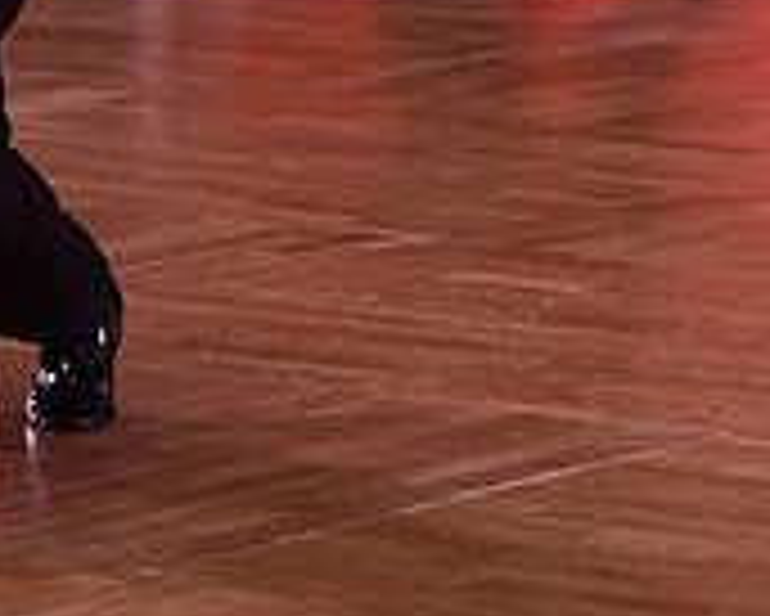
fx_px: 8688
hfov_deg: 5.1
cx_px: -83
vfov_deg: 4.0
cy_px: -418
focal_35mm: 381
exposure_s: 1/250
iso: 1250
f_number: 4.5
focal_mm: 120
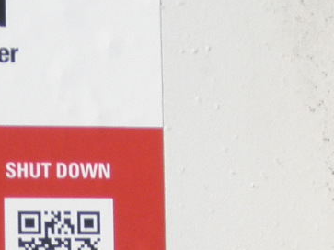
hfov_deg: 12.0
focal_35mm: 158
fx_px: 1524
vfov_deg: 9.2
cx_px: -144
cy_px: 370
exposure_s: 1/200
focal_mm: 5
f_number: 8.5
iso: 64
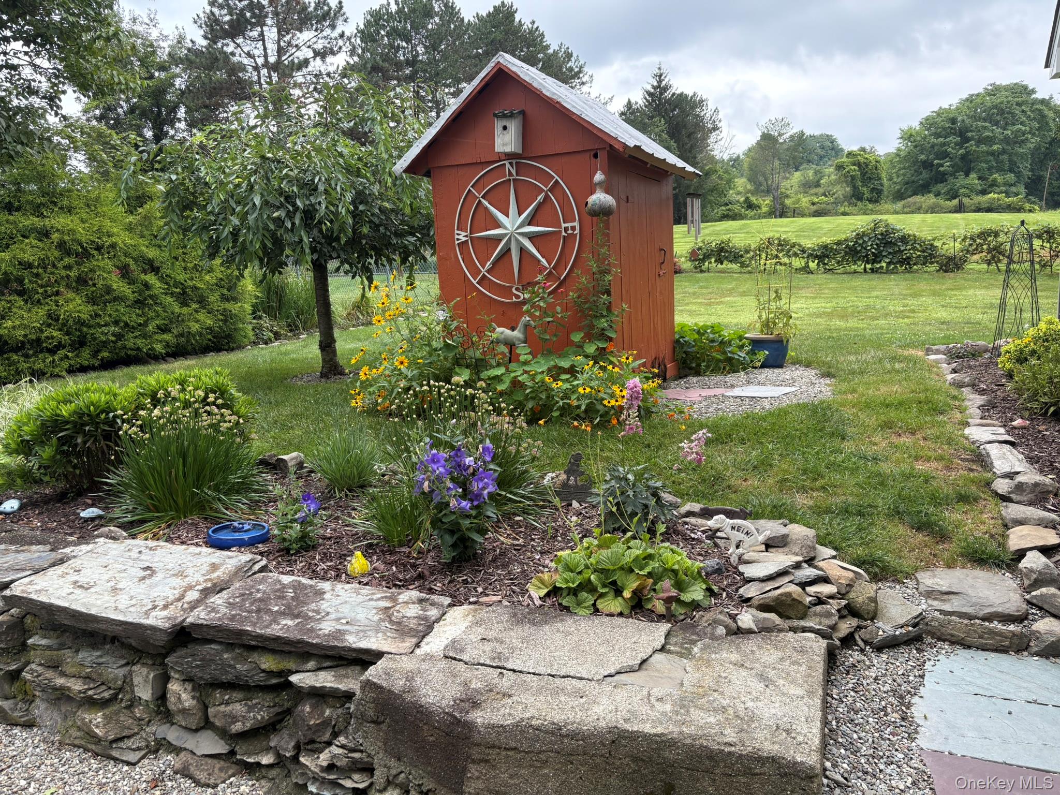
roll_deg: +3.0
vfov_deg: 53.1
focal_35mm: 26
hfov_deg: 67.3
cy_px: 398
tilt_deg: -9.2
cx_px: 530
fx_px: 796
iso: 64
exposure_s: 1/801
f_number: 1.6
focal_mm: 5.96
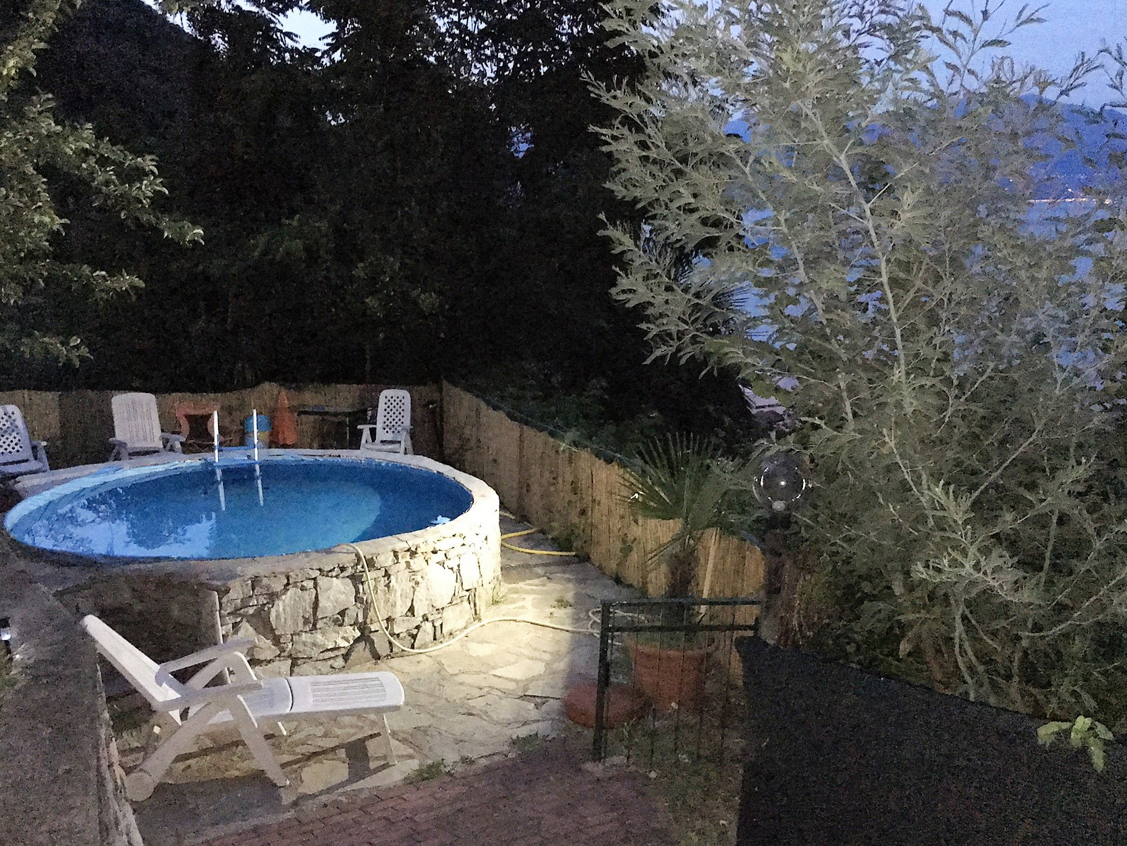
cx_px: 523
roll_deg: +1.2
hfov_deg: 52.6
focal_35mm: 35
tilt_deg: -13.7
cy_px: 471
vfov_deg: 40.7
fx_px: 1140
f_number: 2.2
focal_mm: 4.15
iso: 800
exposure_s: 1/17
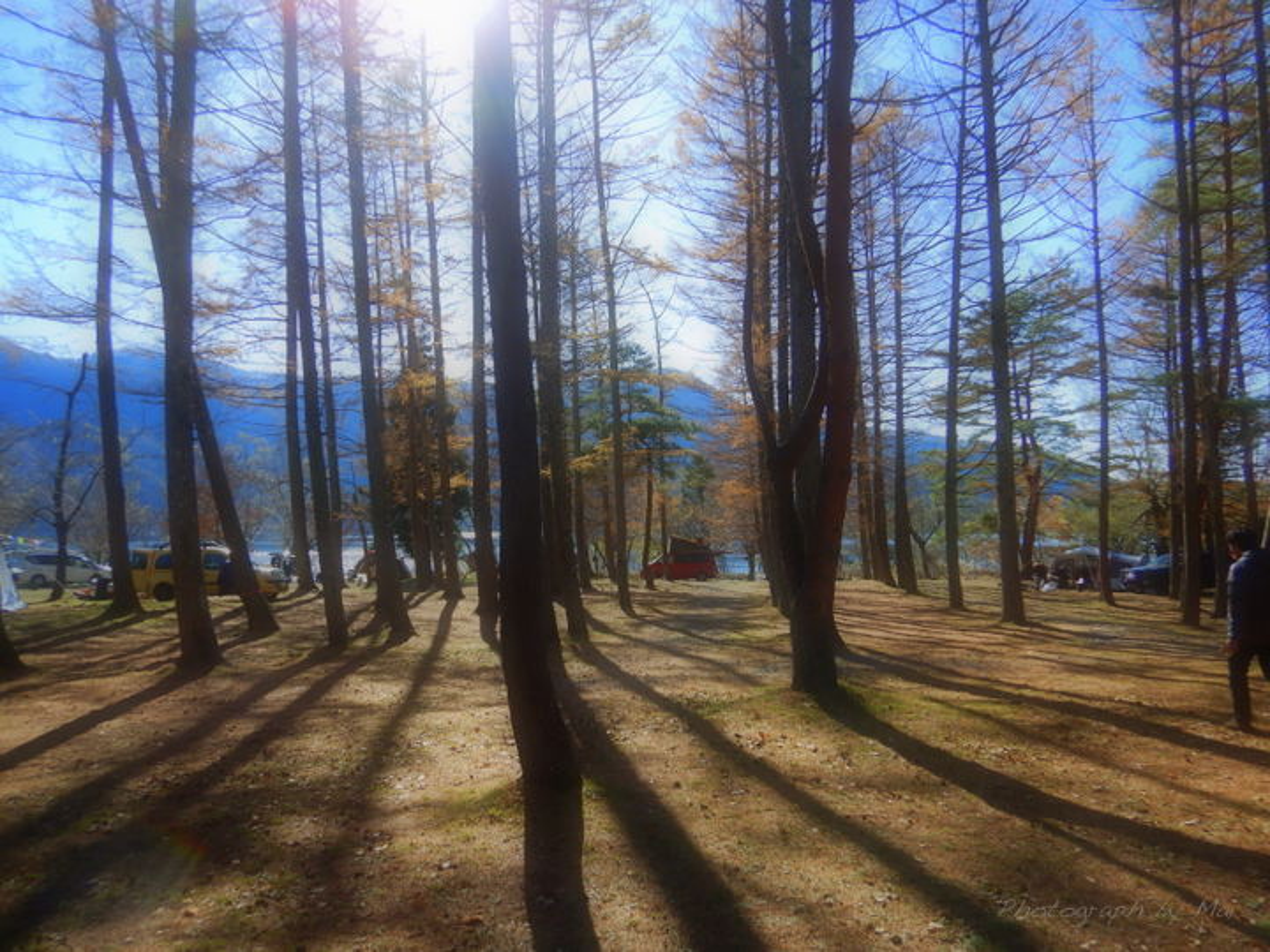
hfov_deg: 71.6
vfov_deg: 56.8
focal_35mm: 24
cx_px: 635
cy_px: 476
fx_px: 881
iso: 125
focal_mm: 4.3
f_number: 2.8
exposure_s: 1/1000
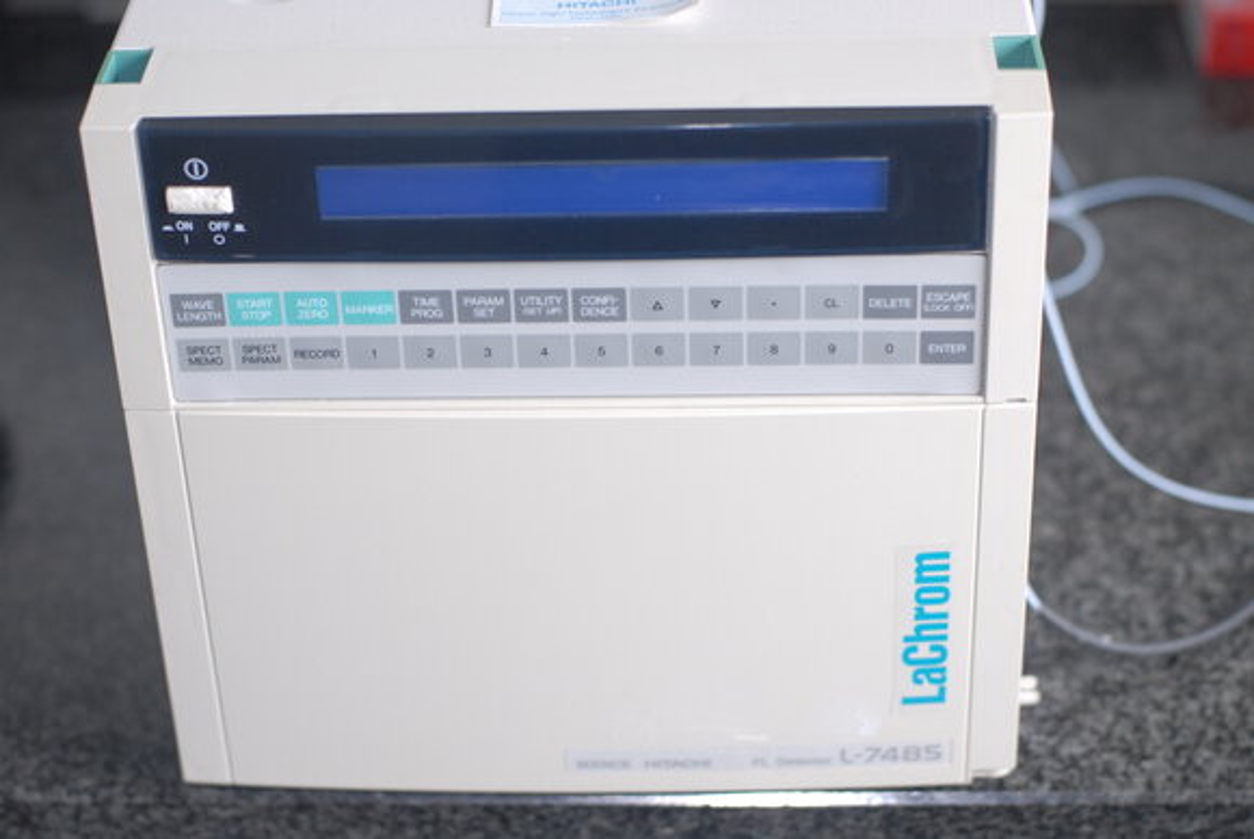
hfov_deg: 27.0
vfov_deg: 18.2
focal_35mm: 75
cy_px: 420
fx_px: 2615
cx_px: 627
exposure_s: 1/200
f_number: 3.2
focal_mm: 50
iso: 400
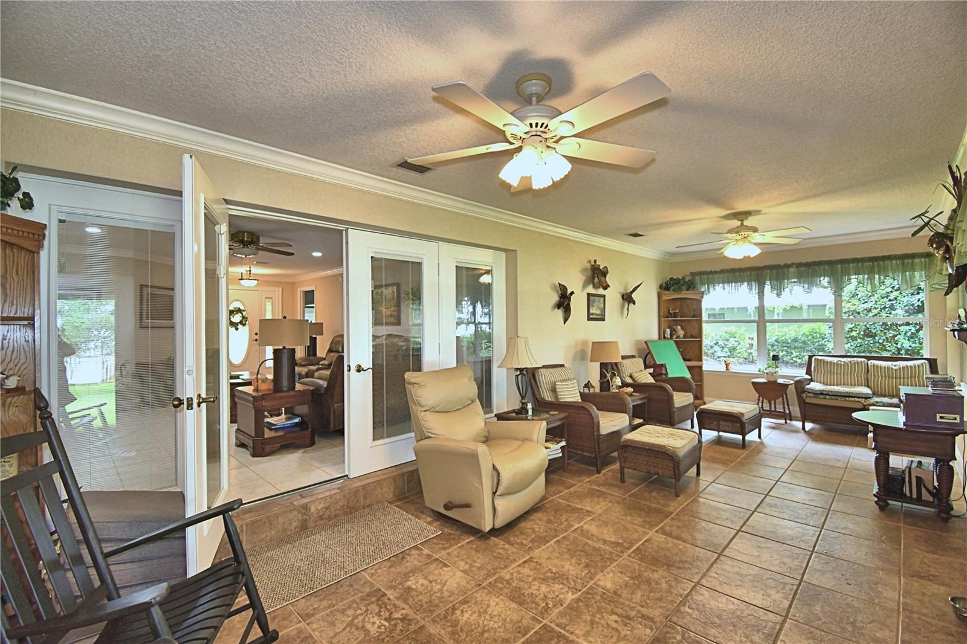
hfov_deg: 100.4
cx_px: 484
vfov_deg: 77.3
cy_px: 322
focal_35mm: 15
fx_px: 403
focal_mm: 10
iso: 250
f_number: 4.5
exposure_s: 1/30
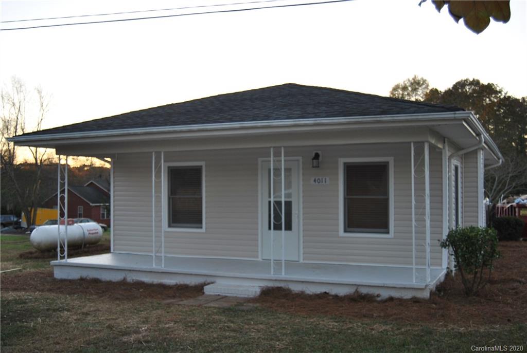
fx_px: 572
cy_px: 176
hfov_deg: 49.5
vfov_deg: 34.3
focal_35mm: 39
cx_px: 264
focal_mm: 26
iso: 140
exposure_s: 1/125
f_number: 4
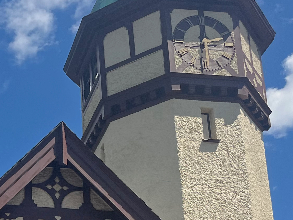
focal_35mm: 94
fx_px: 796
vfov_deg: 14.8
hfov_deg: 19.8
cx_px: -39
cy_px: 315
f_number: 1.6
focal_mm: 5.1
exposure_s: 1/3413
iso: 50
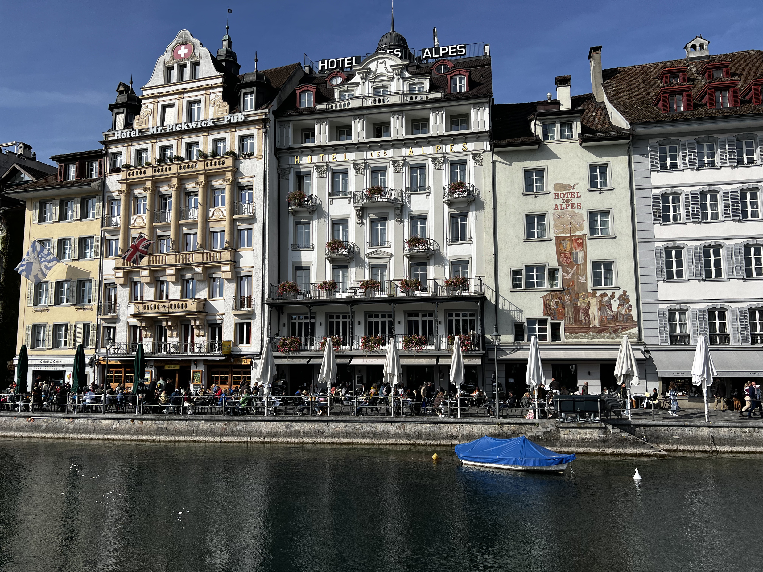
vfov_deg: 53.1
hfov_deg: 67.3
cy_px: 286
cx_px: 382
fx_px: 573
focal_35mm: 26
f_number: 1.5
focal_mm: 5.7
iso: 50
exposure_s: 1/6579
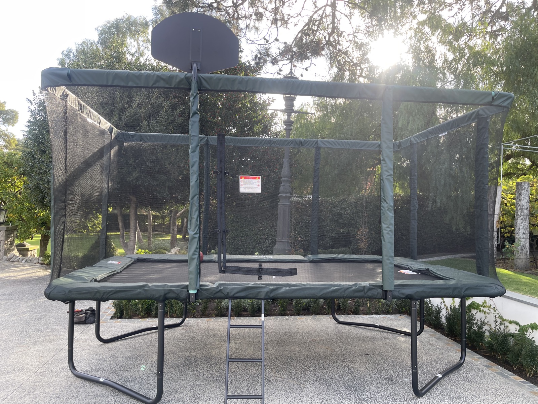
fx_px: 389
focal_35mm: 25
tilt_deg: +0.8
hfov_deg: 69.4
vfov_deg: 54.9
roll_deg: -2.1
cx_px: 269
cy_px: 202
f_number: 1.6
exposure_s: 1/190
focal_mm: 5.1
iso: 32
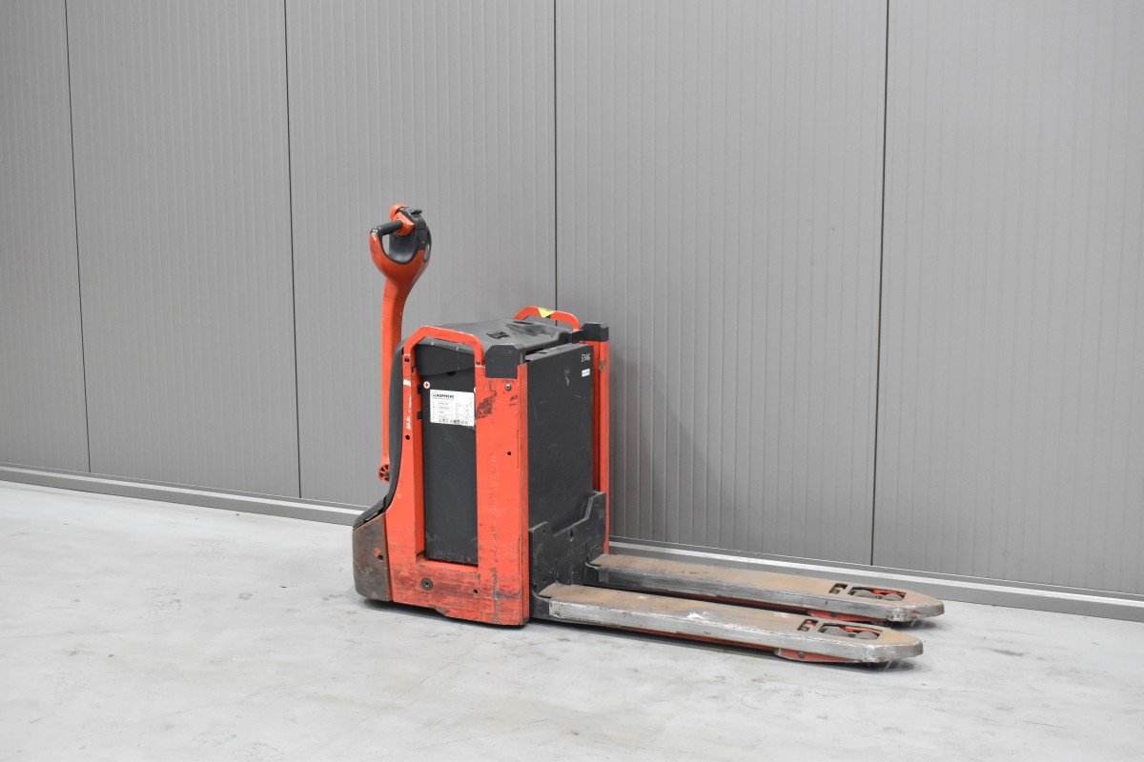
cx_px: 572
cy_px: 381
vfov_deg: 33.0
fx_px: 1287
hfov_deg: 47.9
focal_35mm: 40
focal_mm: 27
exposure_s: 1/40
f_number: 5.6
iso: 2000
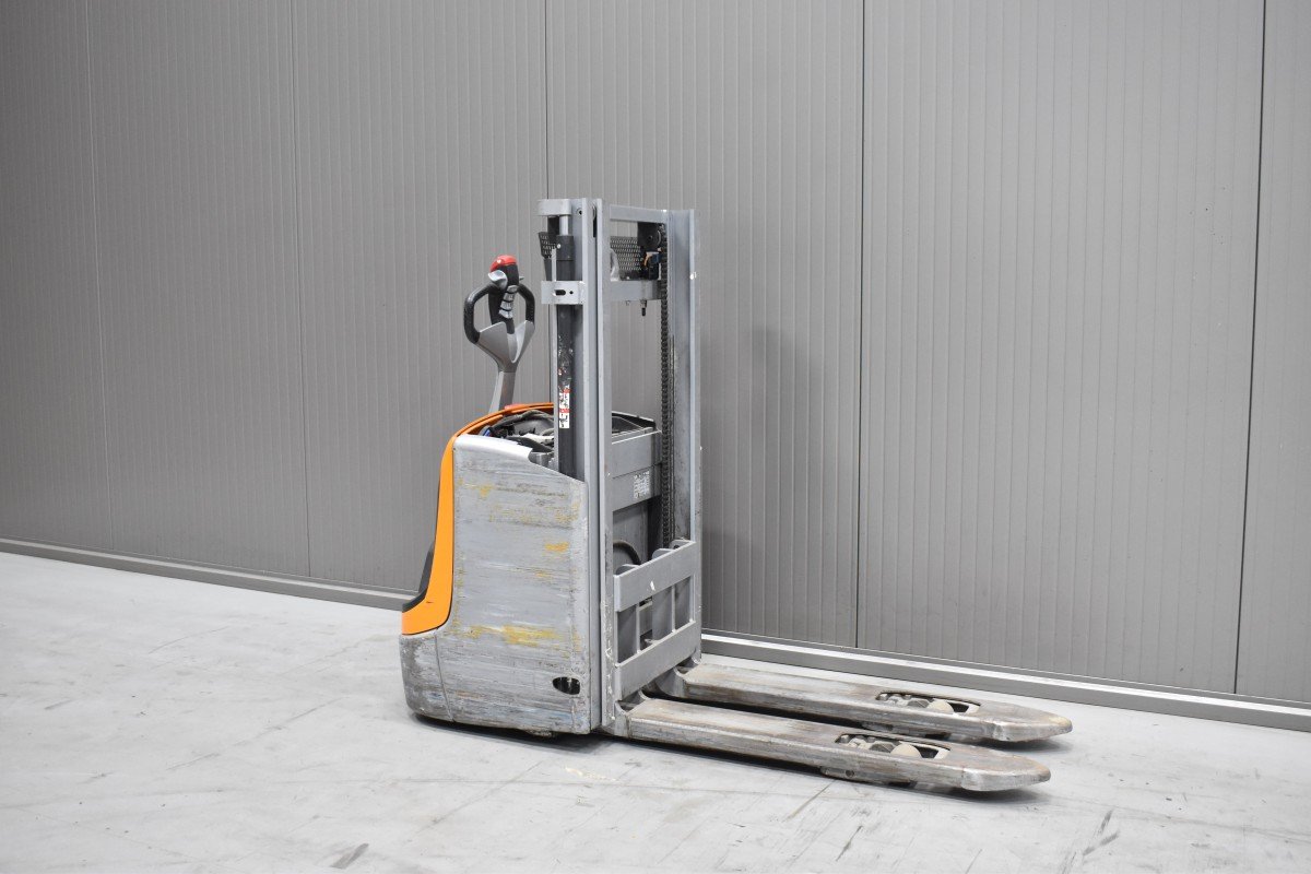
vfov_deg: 36.9
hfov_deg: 53.1
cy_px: 437
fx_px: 1311
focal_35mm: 36
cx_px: 656
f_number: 4.5
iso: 1600
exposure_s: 1/40
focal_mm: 24
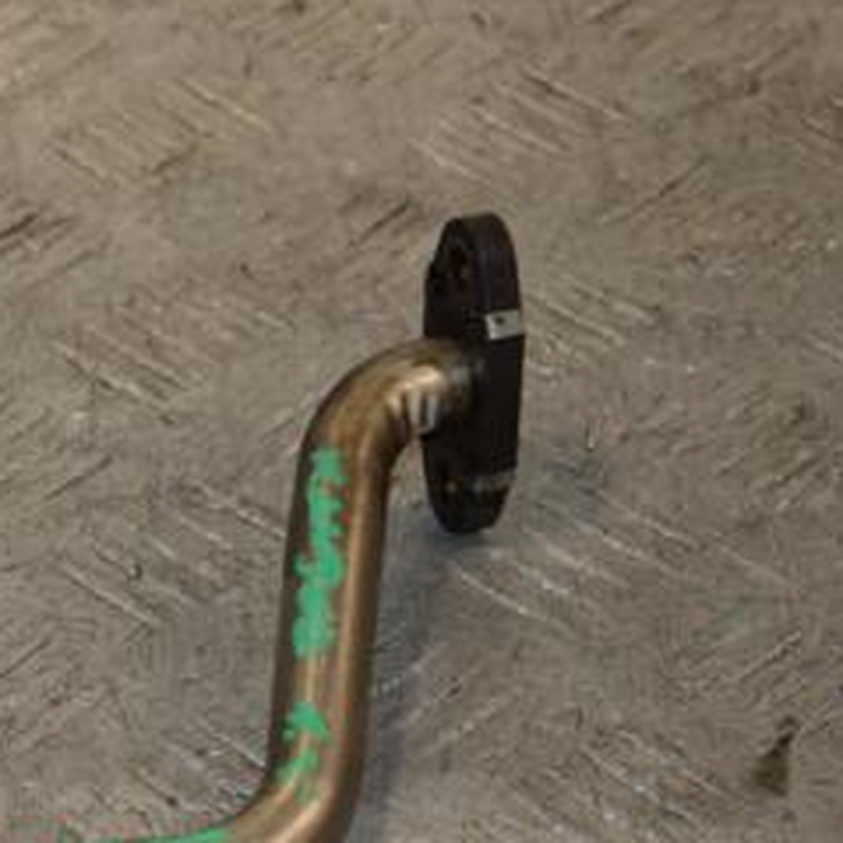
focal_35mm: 198
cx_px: 53
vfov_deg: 8.8
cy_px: 617
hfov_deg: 8.8
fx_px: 5455
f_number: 6.3
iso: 800
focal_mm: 62
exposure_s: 1/200
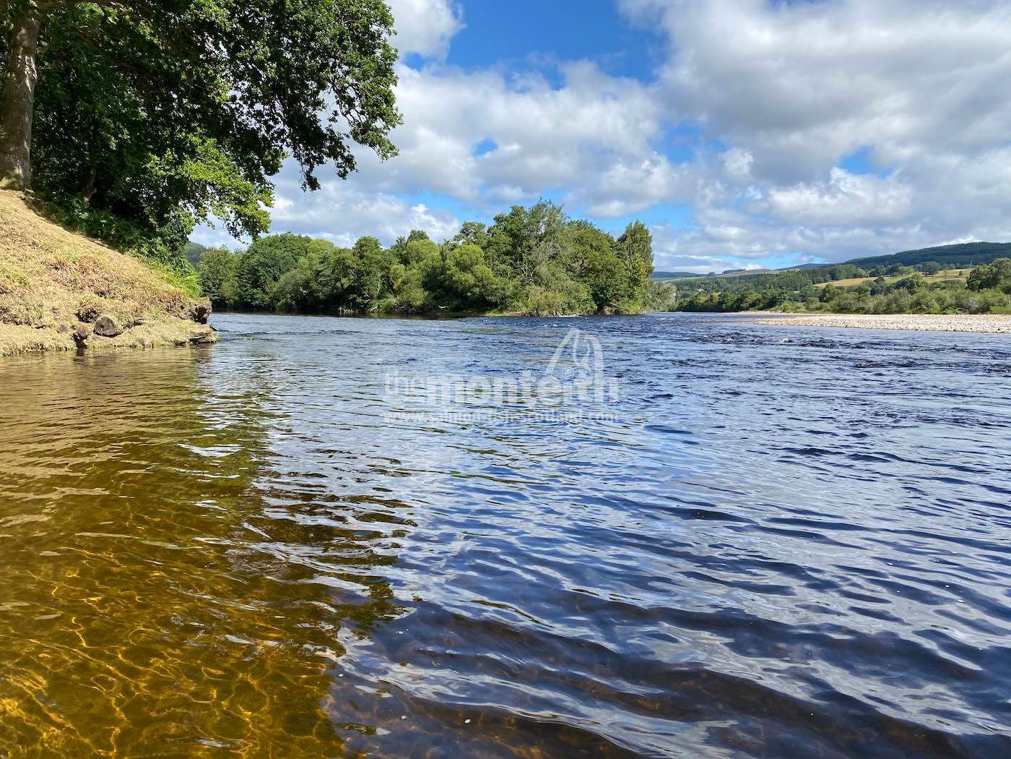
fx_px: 759
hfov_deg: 67.3
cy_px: 380
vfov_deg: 53.1
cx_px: 506
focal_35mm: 26
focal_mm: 4.25
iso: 32
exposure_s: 1/2105
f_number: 1.8
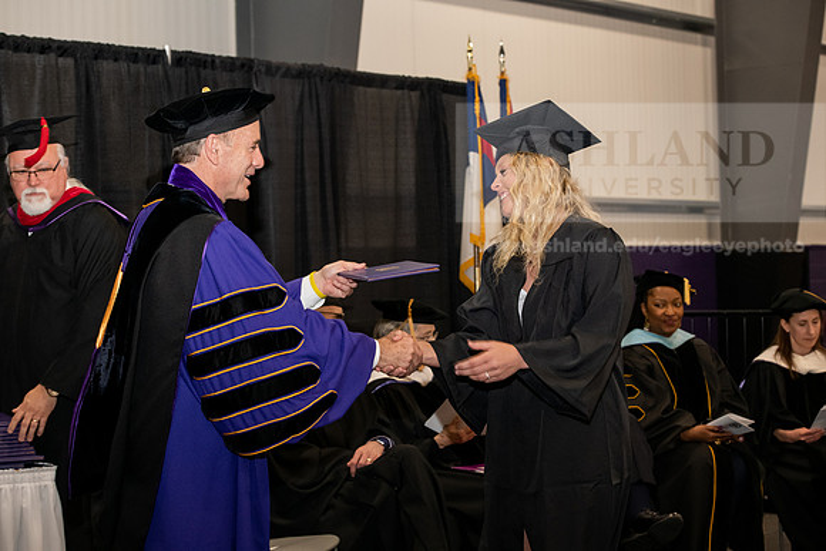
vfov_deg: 18.2
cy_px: 276
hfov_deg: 27.0
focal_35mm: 75
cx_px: 413
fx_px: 1721
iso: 2500
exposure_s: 1/200
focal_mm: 75
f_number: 5.6
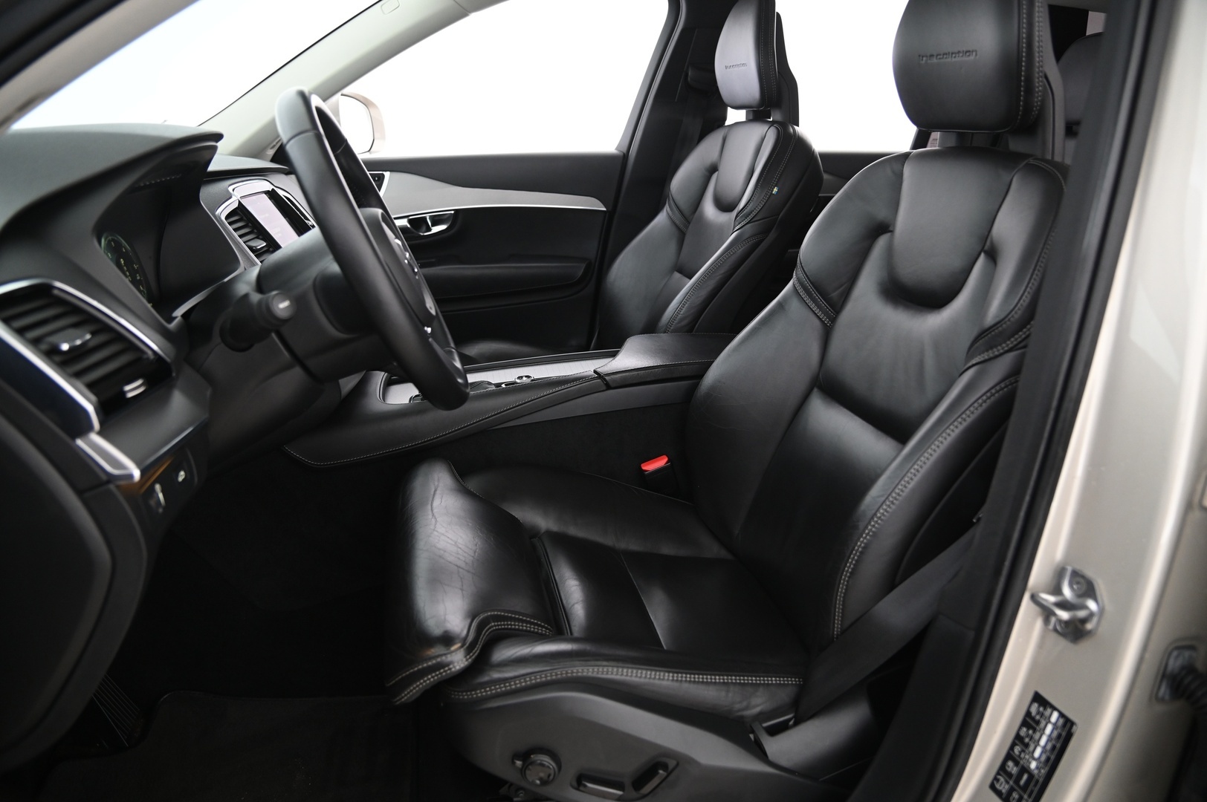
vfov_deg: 53.1
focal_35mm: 24
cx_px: 604
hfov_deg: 73.8
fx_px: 804
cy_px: 401
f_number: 4
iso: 2000
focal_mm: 24
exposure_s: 1/15
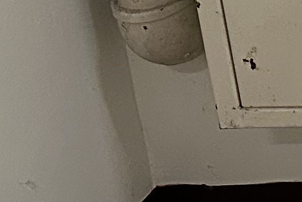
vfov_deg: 6.8
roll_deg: +1.6
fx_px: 1510
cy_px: -422
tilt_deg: -17.2
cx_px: 962
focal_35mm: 180
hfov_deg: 8.9
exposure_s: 1/60
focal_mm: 6.86
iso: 400
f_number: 1.78
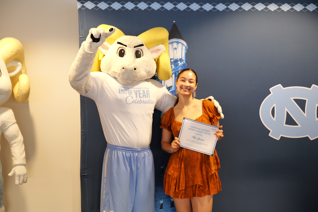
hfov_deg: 40.3
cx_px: 159
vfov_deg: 27.5
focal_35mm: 49
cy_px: 106
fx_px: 433
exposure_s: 1/50
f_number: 2.8
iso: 2500
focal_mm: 49
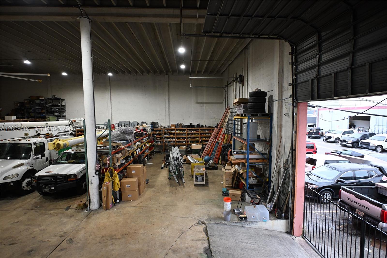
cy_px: 129
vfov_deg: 67.4
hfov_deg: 90.0
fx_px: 193
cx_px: 194
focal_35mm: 18
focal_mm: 12
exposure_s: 1/125
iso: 800
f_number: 3.5
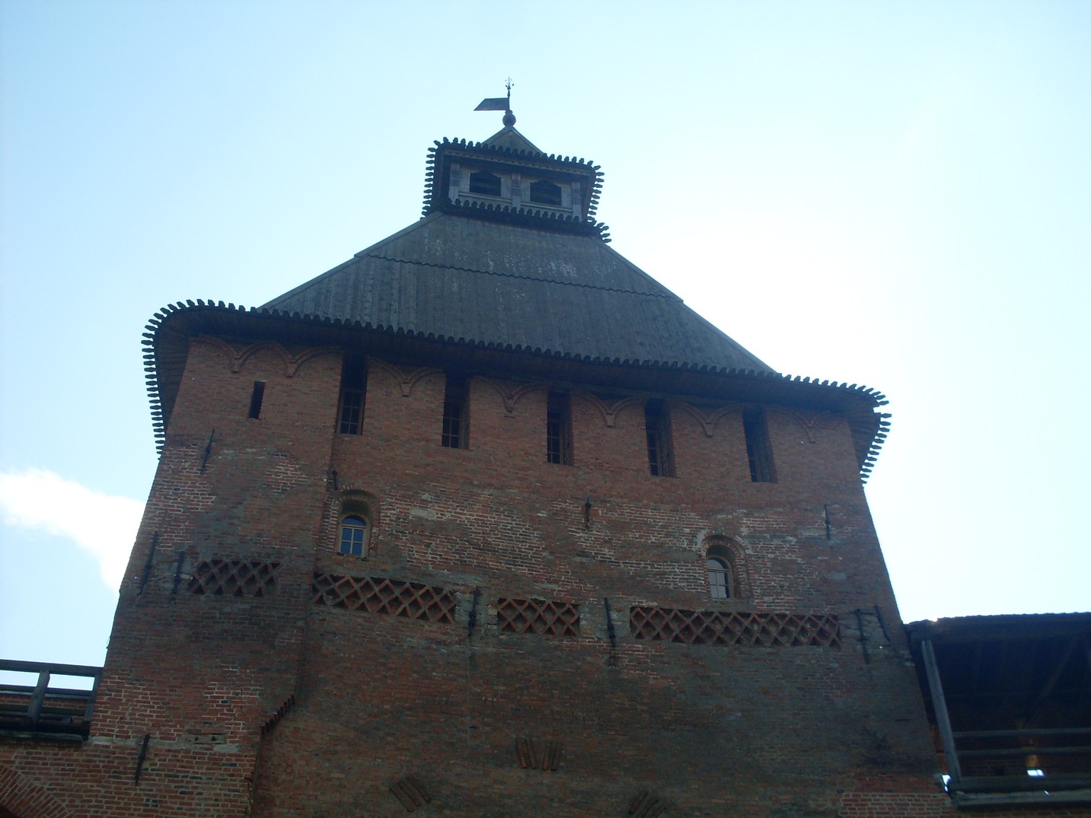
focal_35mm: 38
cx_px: 546
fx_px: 1198
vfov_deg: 37.7
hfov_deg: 49.0
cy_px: 409
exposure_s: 1/180
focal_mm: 6.3
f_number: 8.4
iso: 80
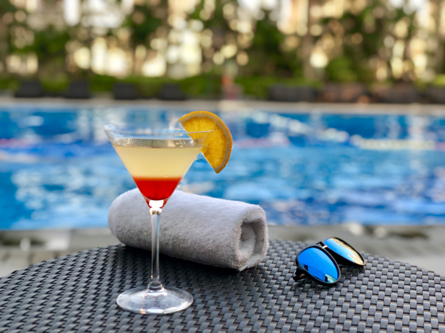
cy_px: 166
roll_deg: -0.8
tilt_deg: -6.4
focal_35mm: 52
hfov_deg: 36.8
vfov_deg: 28.0
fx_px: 668
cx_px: 222
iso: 32
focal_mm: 6
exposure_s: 1/120
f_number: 2.4
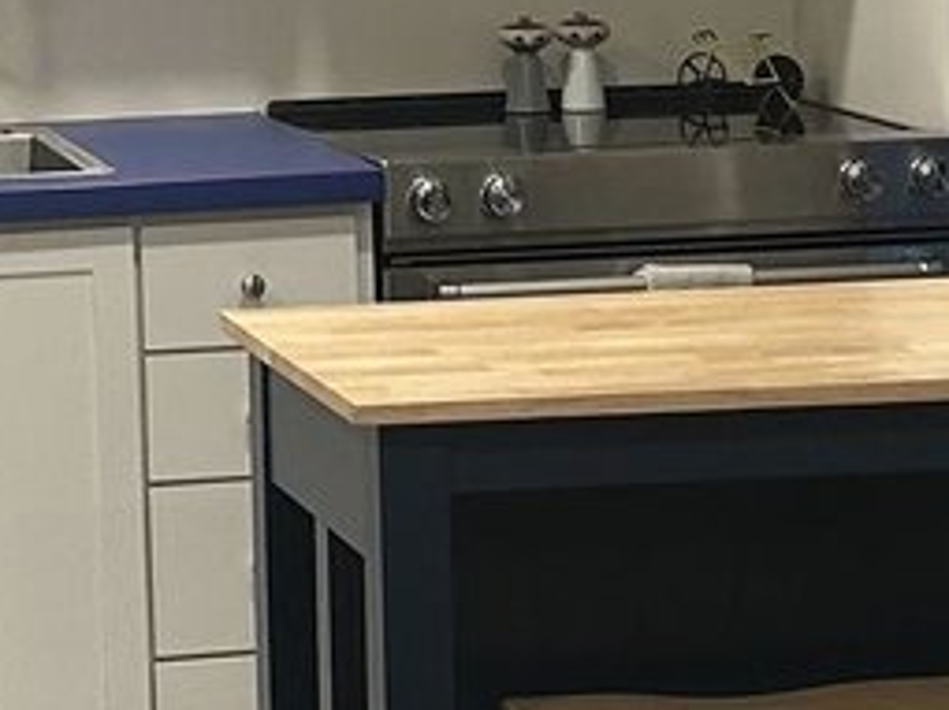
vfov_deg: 8.9
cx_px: 33
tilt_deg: -2.1
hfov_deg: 12.0
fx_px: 4467
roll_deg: +1.8
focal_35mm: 163
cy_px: -230
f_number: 1.5
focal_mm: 5.7
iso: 100
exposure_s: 1/60
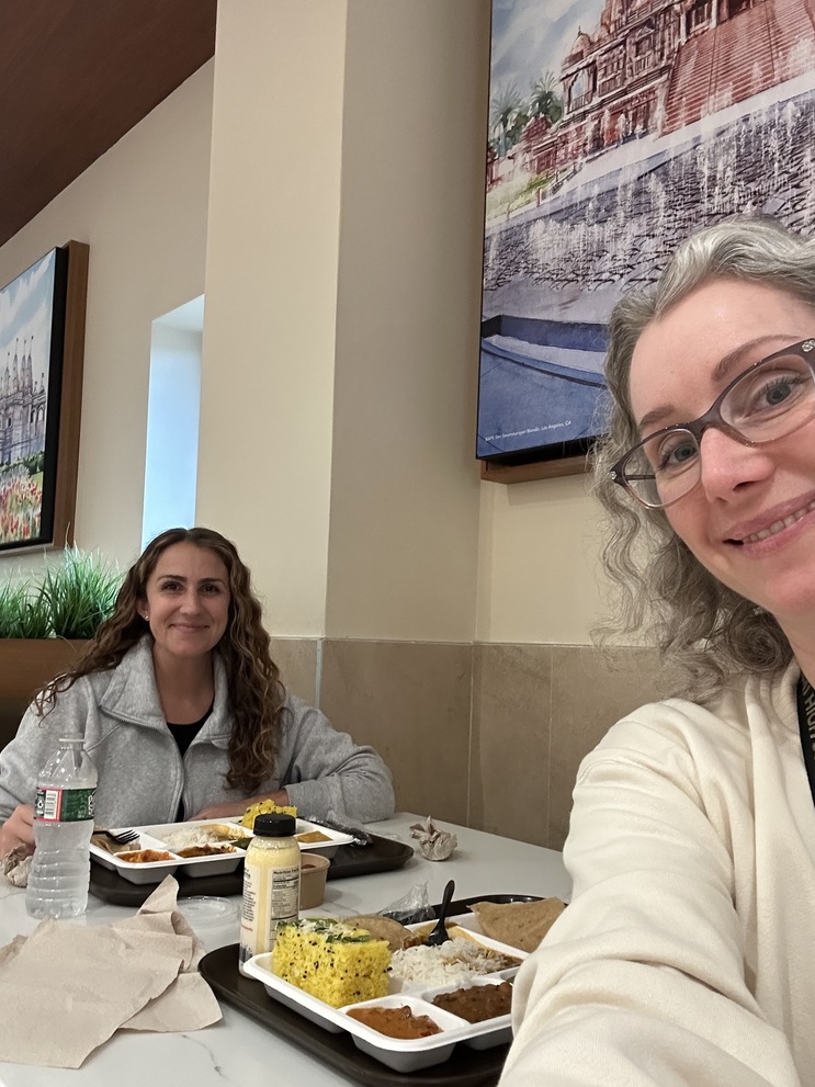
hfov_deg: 45.4
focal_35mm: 31
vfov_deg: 58.3
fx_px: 973
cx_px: 411
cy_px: 558
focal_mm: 2.69
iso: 250
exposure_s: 1/60
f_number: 1.9
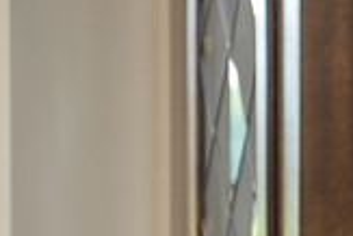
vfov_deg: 5.4
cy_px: 239
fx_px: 2493
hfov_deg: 7.9
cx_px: 613
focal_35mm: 254
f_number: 2.8
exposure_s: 1/160
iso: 640
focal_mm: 70
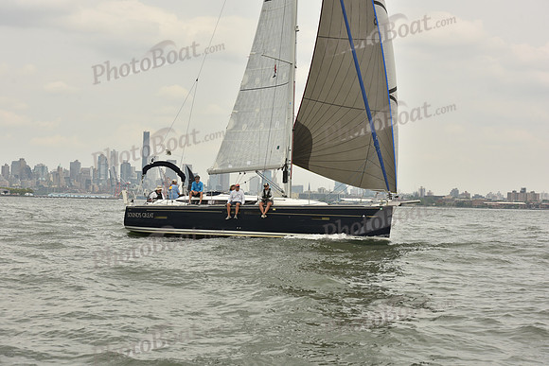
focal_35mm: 70
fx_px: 1068
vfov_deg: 19.5
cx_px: 274
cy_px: 183
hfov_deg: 28.8
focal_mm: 70
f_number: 9
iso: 250
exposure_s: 1/640
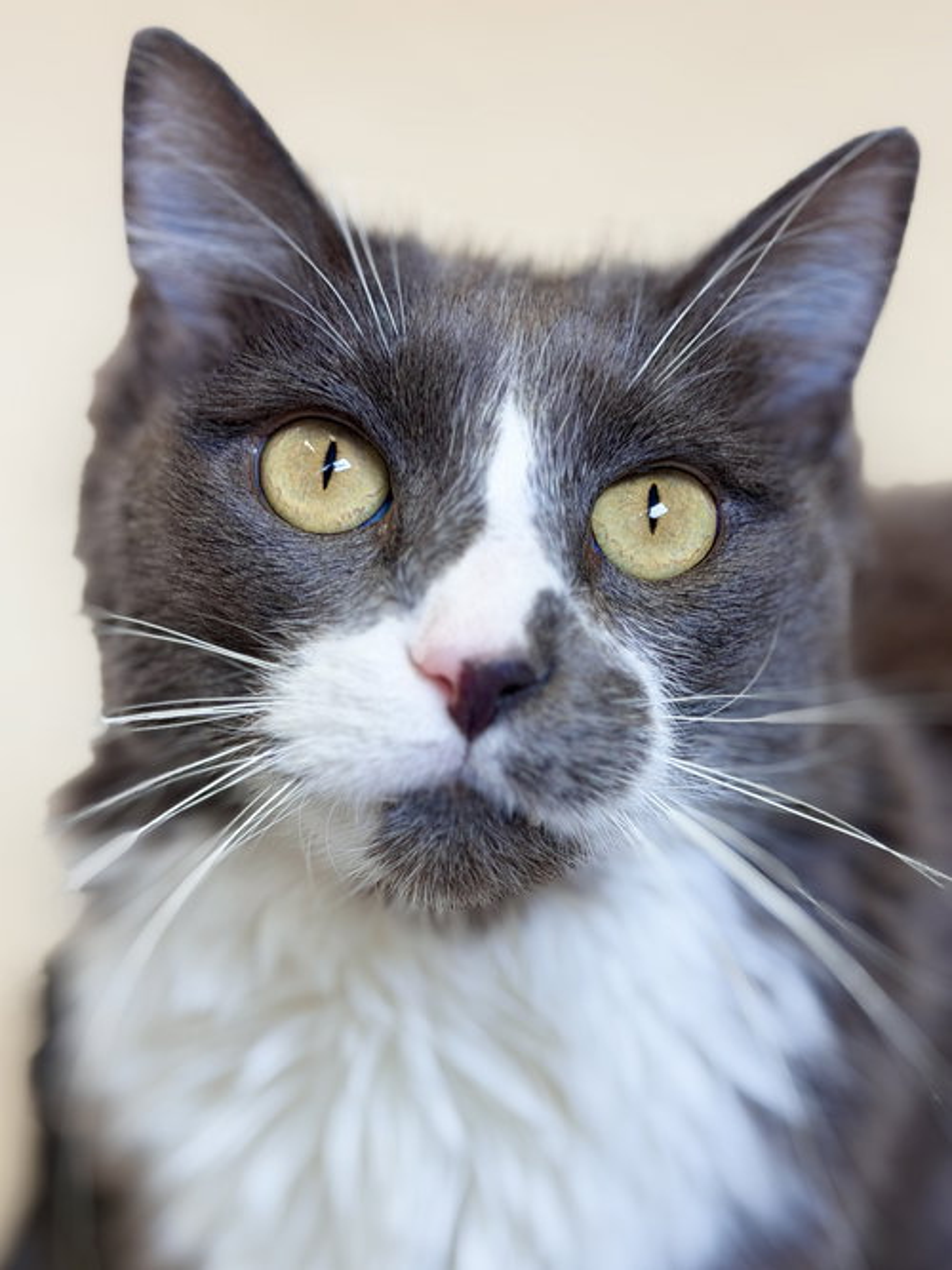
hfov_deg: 30.3
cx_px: 476
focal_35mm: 48
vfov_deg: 39.7
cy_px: 635
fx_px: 1761
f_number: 1.78
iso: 80
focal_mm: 6.76
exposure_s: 1/120
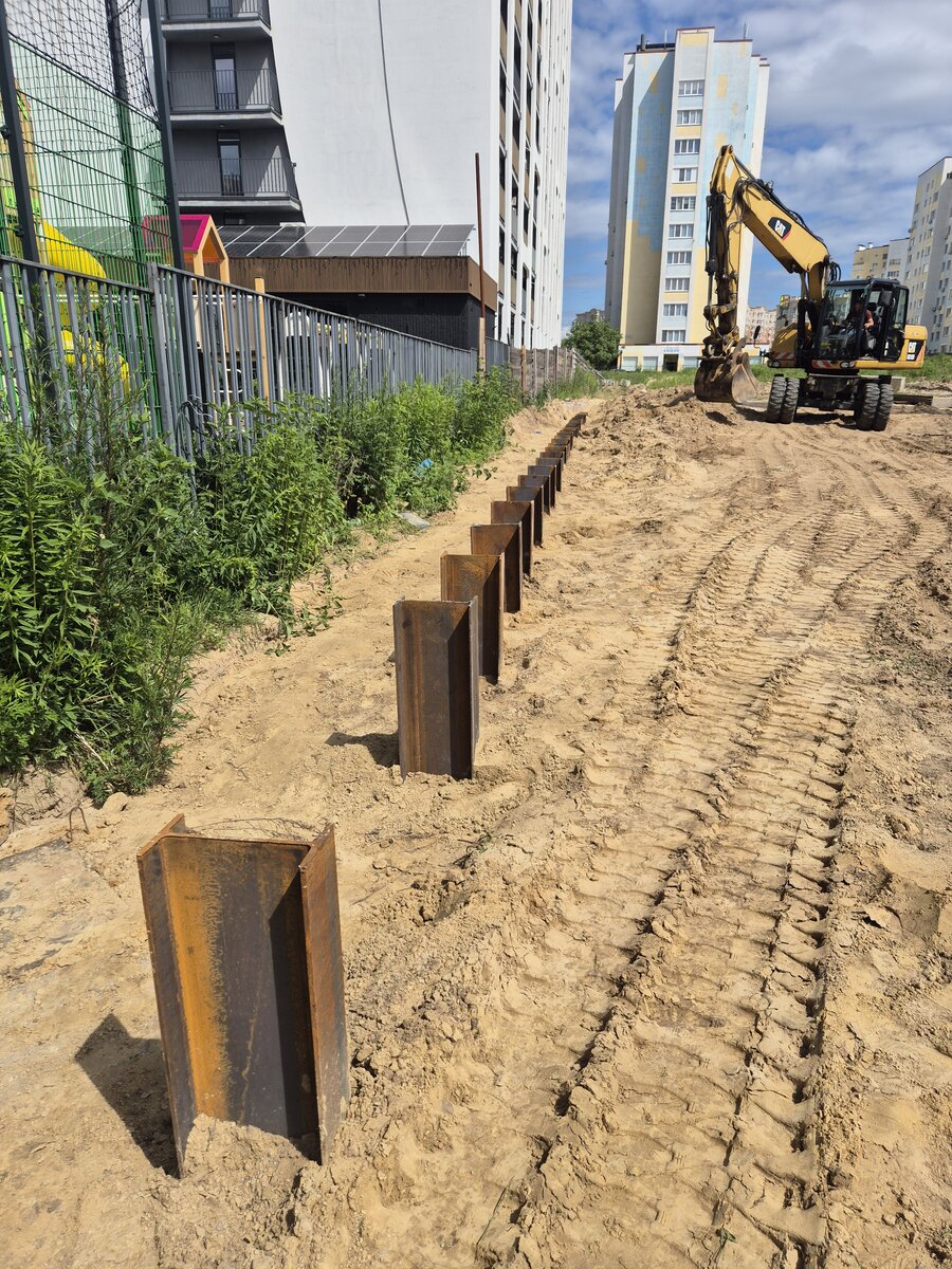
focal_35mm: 23
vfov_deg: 73.9
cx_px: 476
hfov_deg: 58.9
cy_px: 634
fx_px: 843
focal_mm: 5.4
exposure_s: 1/2696
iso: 25
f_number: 1.8
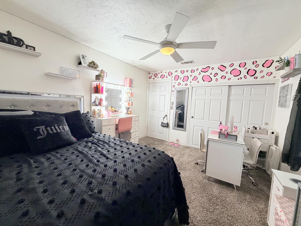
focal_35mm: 14
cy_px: 113
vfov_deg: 85.7
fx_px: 122
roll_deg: -2.5
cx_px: 150
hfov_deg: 102.1
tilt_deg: -5.6
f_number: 2.2
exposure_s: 1/120
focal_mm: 2.22
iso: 200
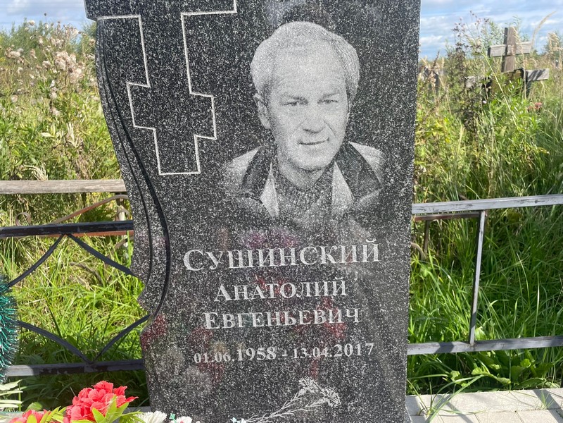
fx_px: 423
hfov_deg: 67.3
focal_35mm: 26
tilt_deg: -16.0
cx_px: 282
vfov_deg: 53.1
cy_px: 212
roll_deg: +3.0
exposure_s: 1/2212
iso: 32
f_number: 1.6
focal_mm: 4.2
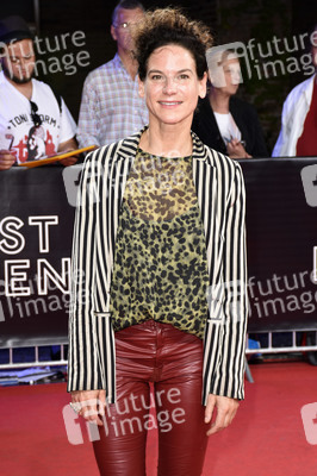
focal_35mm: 93
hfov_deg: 14.7
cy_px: 238
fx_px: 1230
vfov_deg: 21.9
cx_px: 158
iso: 400
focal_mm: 62
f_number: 6.3
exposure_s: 1/160
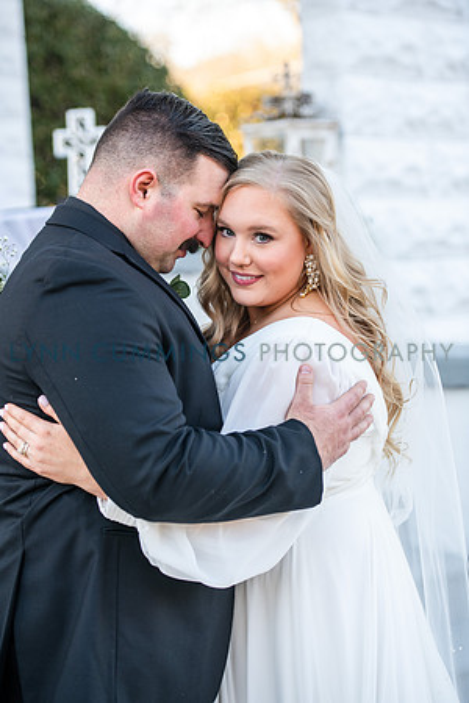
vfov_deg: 22.6
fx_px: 1759
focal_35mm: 90
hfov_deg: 15.2
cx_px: 234
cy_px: 352
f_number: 3.5
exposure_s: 1/320
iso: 200
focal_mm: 90
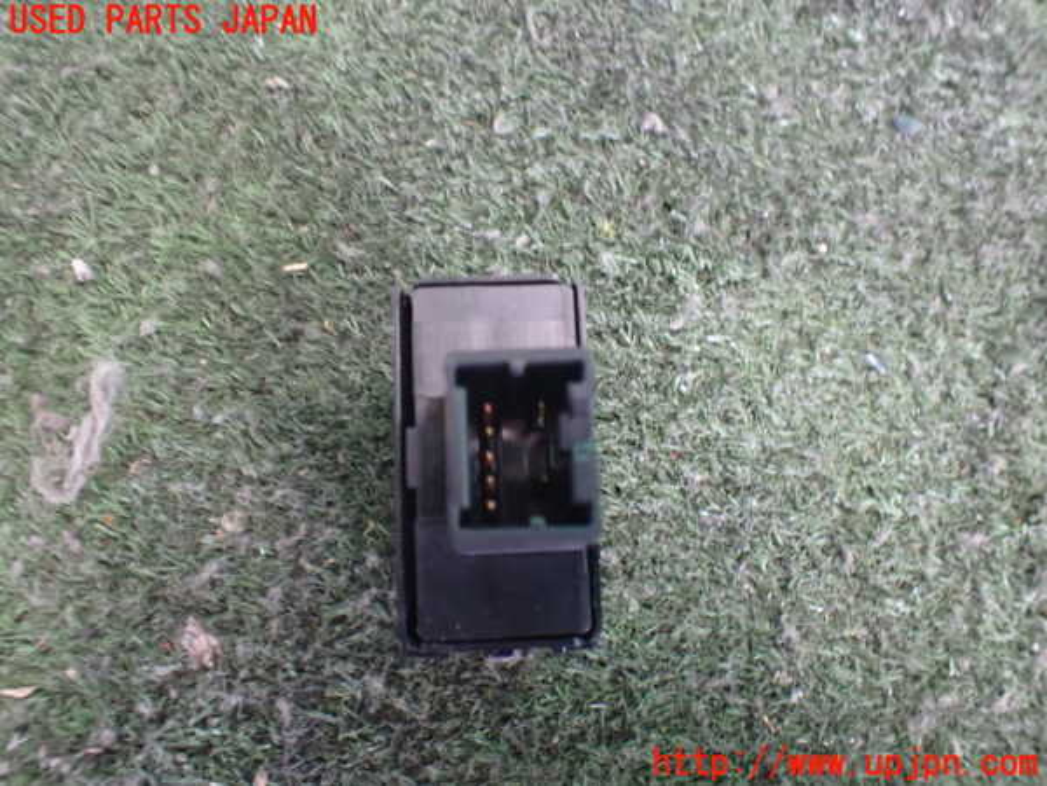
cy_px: 393
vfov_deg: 46.8
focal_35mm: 30
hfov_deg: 60.0
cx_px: 524
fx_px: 907
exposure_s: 1/40
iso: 800
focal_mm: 5.4
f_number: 2.3
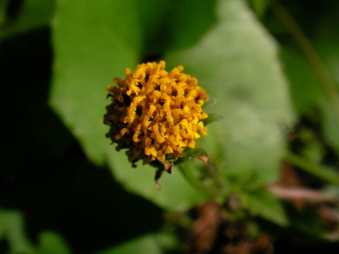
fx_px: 402
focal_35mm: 41
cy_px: 127
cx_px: 170
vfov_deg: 35.1
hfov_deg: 45.8
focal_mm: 6.3
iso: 50
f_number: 4.5
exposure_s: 1/730
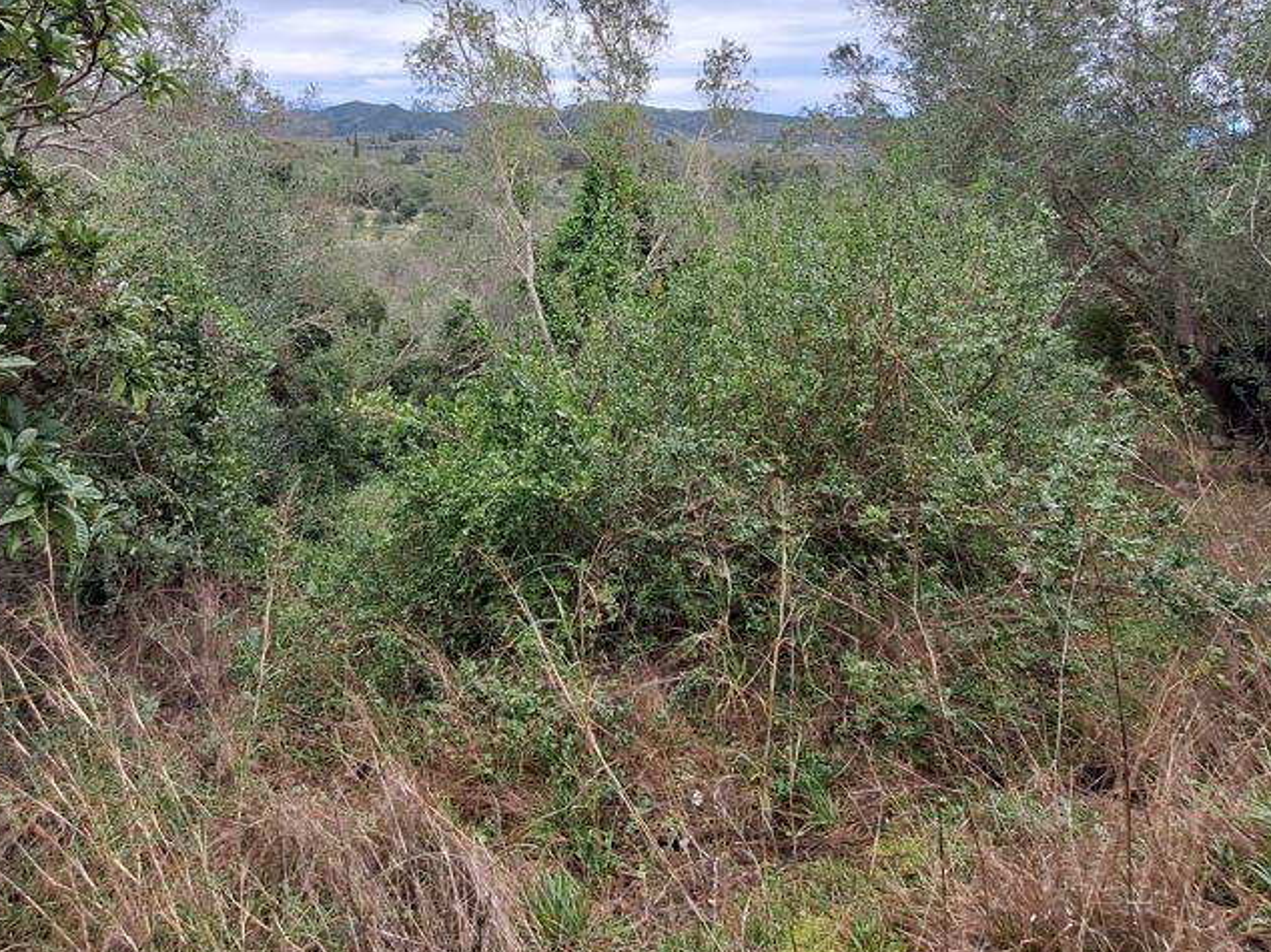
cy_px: 208
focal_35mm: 21
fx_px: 771
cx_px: 547
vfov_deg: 59.1
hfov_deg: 78.6
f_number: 2.2
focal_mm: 1.74
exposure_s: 1/200
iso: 40
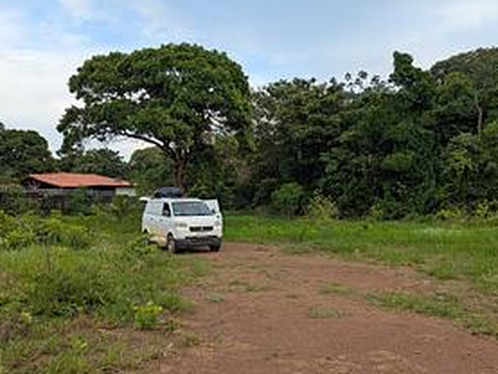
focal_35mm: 37
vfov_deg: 38.6
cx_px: 290
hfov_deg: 49.9
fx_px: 533
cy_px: 216
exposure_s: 1/760
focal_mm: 6.81
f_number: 1.85
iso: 52
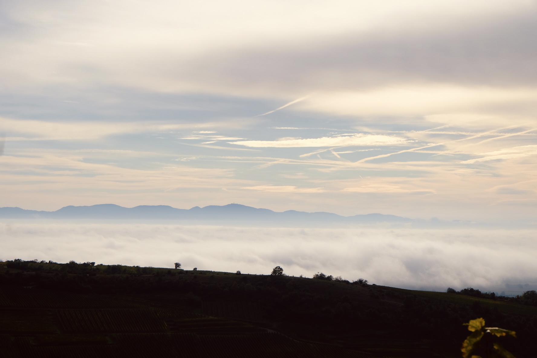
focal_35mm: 83
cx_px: 268
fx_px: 1238
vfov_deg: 16.5
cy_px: 179
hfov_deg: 24.5
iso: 200
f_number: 13
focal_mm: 55
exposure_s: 1/400
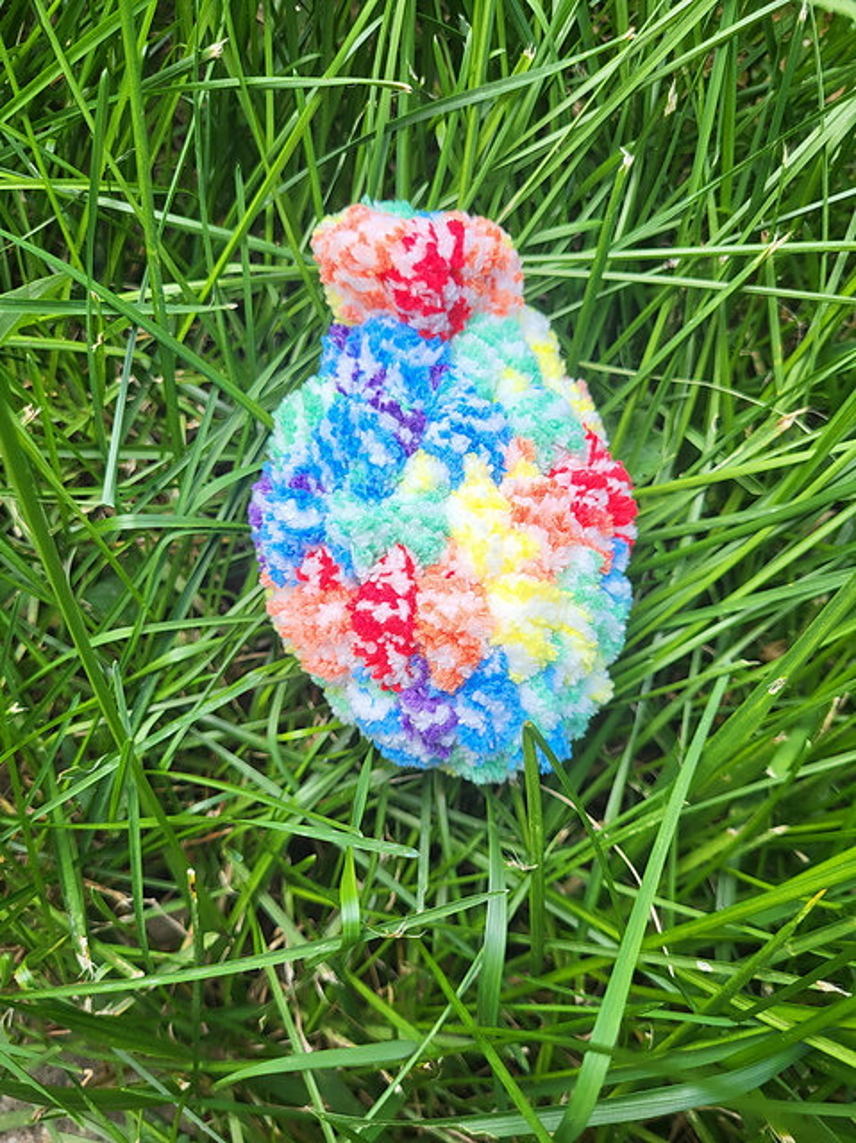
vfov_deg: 67.3
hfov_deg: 53.0
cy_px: 572
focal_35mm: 26
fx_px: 858
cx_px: 428
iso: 40
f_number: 1.8
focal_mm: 5.4
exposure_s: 1/497
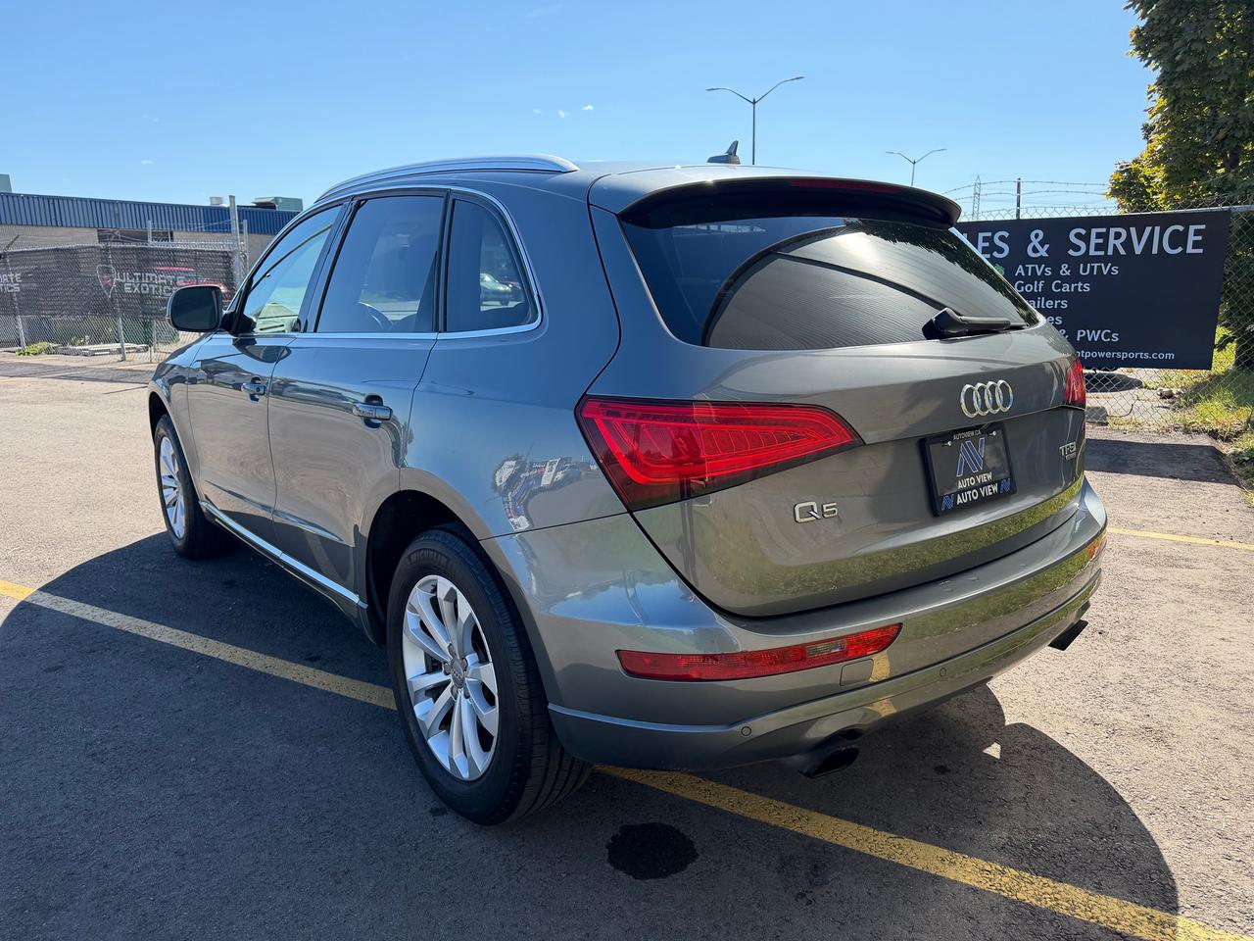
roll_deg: +0.5
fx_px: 869
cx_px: 627
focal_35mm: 24
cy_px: 470
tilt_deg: -12.5
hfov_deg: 71.6
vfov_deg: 56.8
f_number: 1.78
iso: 100
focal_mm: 6.76
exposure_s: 1/2169
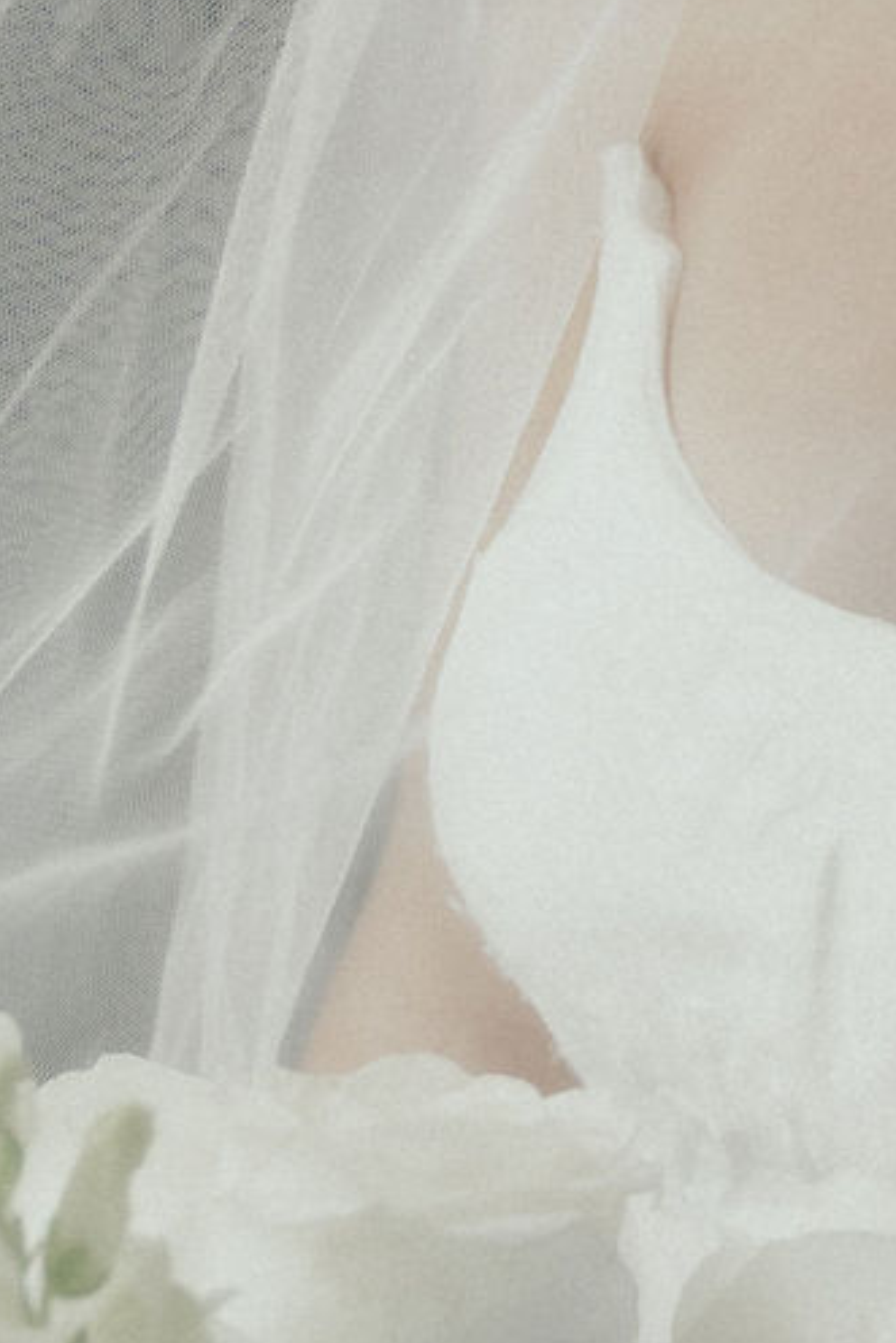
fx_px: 5596
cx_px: 1137
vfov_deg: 13.3
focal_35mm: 150
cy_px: -325
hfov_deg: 9.0
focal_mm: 31
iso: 250
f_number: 2.8
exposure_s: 1/200
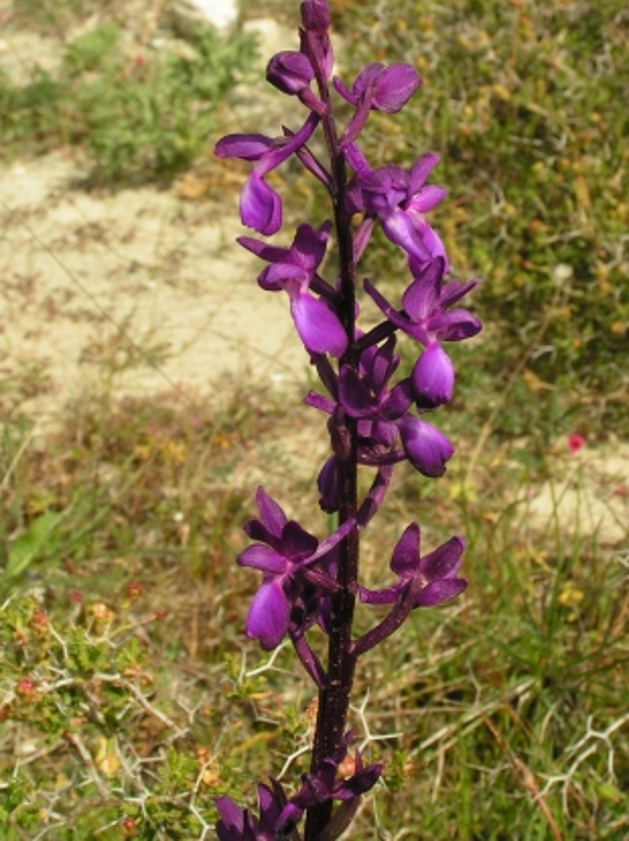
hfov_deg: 16.0
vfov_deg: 21.3
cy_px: 305
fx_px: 2231
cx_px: 377
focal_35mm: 92
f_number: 5.6
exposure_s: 1/400
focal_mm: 11.1
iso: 50
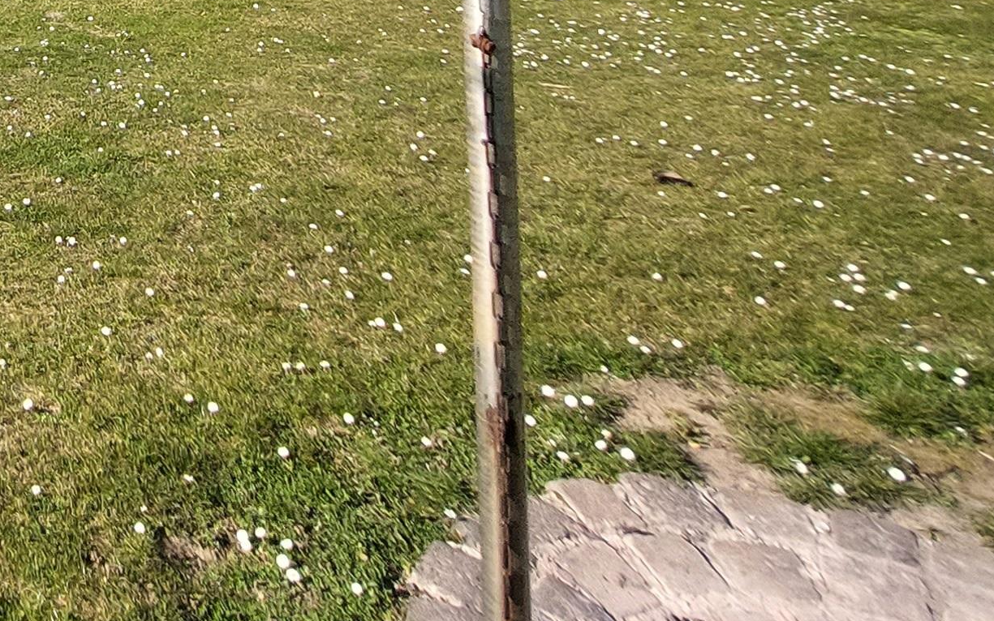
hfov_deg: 34.3
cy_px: -405
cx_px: -235
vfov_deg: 21.7
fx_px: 1219
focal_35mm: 45
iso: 50
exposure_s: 1/1194
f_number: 2.2
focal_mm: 1.74
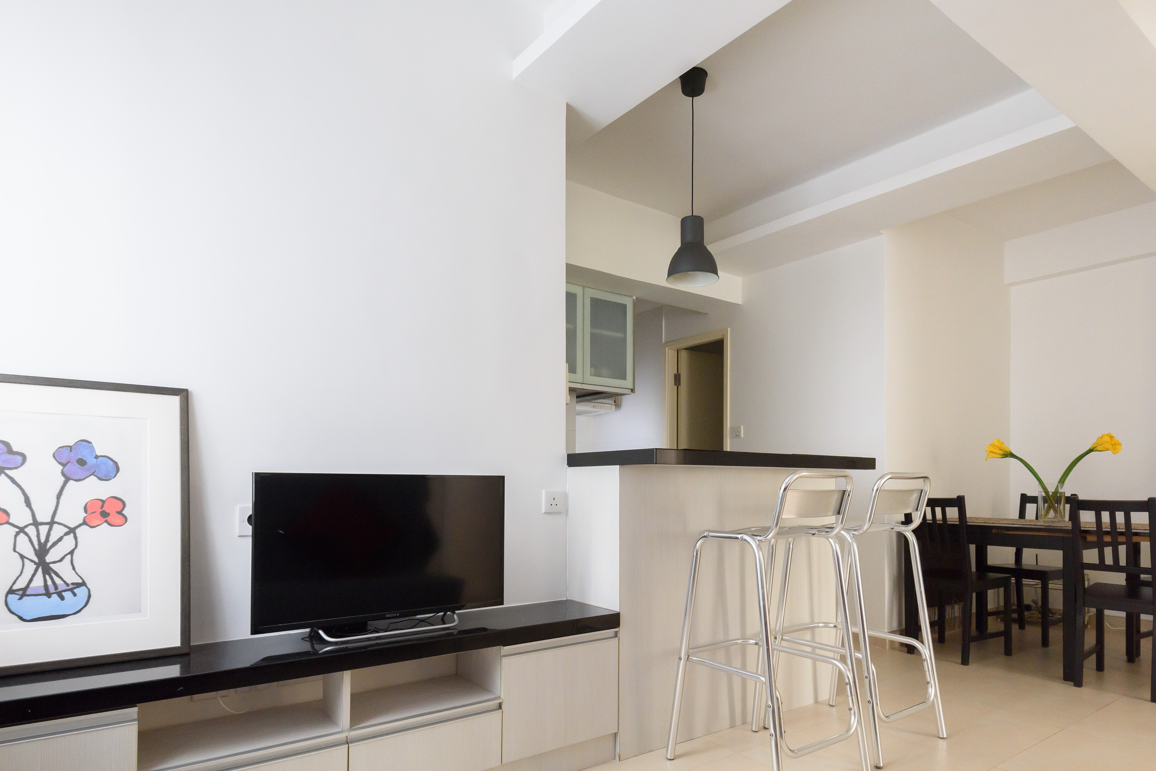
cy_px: 489
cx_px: 613
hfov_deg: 81.1
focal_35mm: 21
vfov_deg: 58.7
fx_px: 674
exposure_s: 1/60
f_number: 6.3
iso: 1250
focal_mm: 16
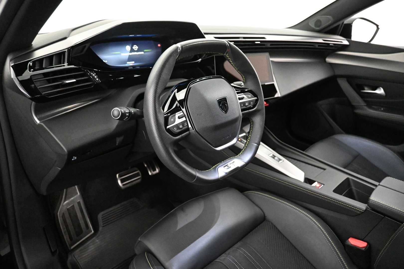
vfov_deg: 53.1
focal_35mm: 24
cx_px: 202
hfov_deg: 73.7
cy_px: 134
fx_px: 269
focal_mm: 16
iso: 9000
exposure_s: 1/60
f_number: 3.5
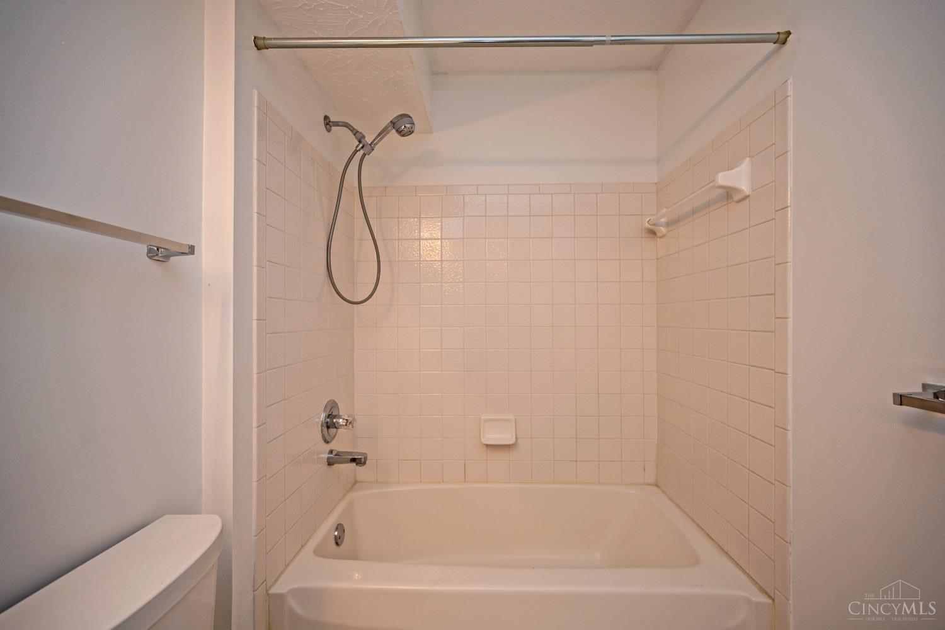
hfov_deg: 104.3
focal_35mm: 14
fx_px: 367
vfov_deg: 81.2
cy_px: 315
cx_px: 472
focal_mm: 14
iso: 280
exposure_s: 1/60
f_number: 4
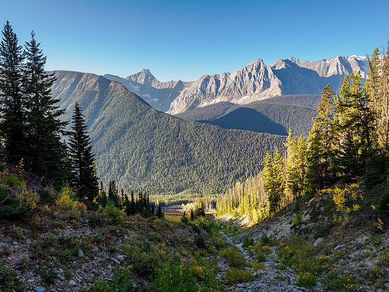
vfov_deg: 56.8
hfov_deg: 71.6
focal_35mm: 24
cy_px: 146
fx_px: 270
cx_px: 194
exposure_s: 1/160
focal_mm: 12
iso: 200
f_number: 8
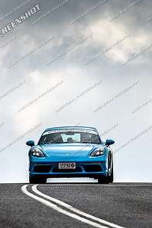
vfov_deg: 4.7
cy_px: 76
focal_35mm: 443
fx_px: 2809
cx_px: 67
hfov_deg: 3.1
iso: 200
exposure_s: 1/1600
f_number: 4
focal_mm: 200
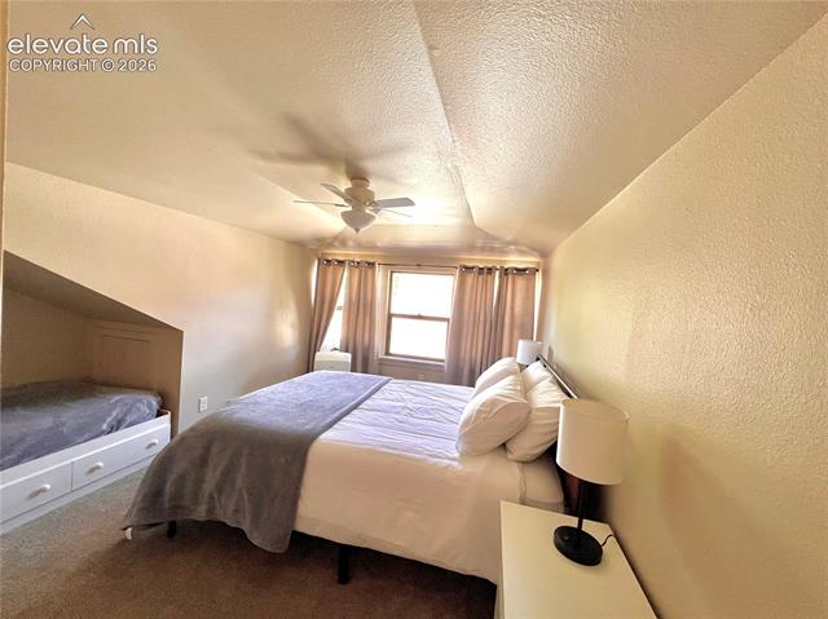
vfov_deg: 89.8
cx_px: 414
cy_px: 310
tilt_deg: -2.5
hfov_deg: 106.2
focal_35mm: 13
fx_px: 311
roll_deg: -3.9
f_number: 1.8
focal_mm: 1.57
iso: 125
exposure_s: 1/99
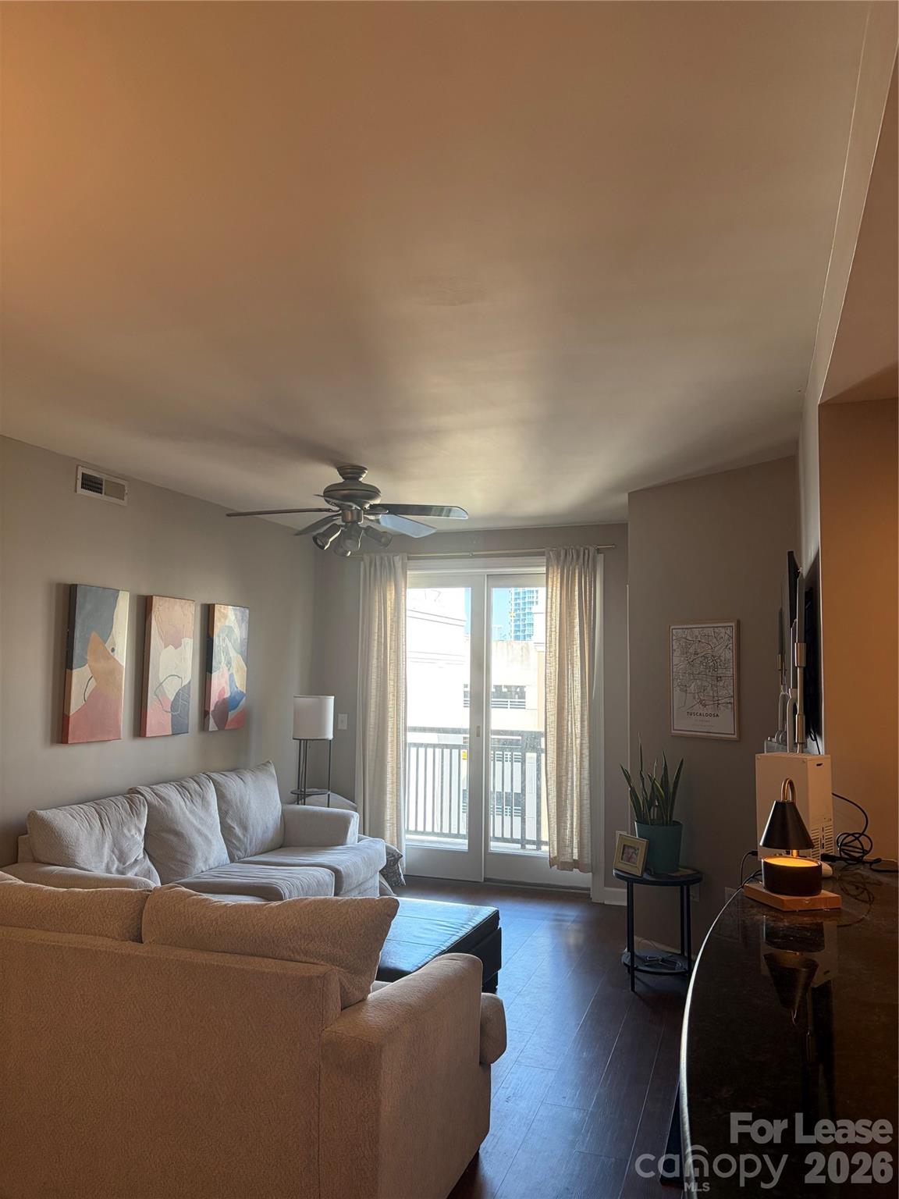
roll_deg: -0.7
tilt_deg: +5.5
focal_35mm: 26
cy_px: 600
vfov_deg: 67.3
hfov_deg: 53.1
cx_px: 450
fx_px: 900
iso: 125
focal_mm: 5.96
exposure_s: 1/142
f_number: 1.6
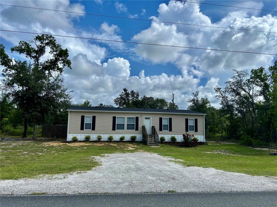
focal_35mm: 26
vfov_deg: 53.1
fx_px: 208
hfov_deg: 67.3
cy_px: 104
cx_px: 138
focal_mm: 5.7
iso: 50
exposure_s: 1/8000
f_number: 1.5
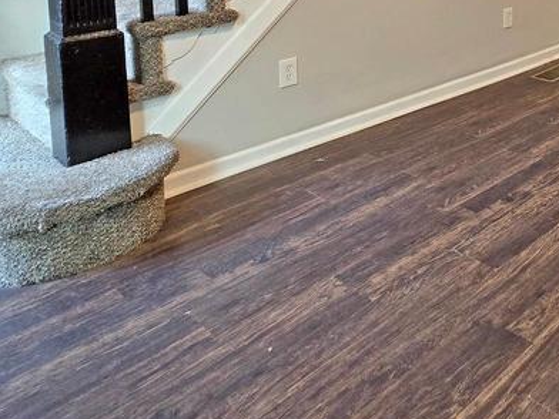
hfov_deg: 43.7
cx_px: 592
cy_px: -64
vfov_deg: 34.7
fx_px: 549
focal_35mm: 34
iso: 500
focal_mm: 2.2
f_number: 2.2
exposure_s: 1/60
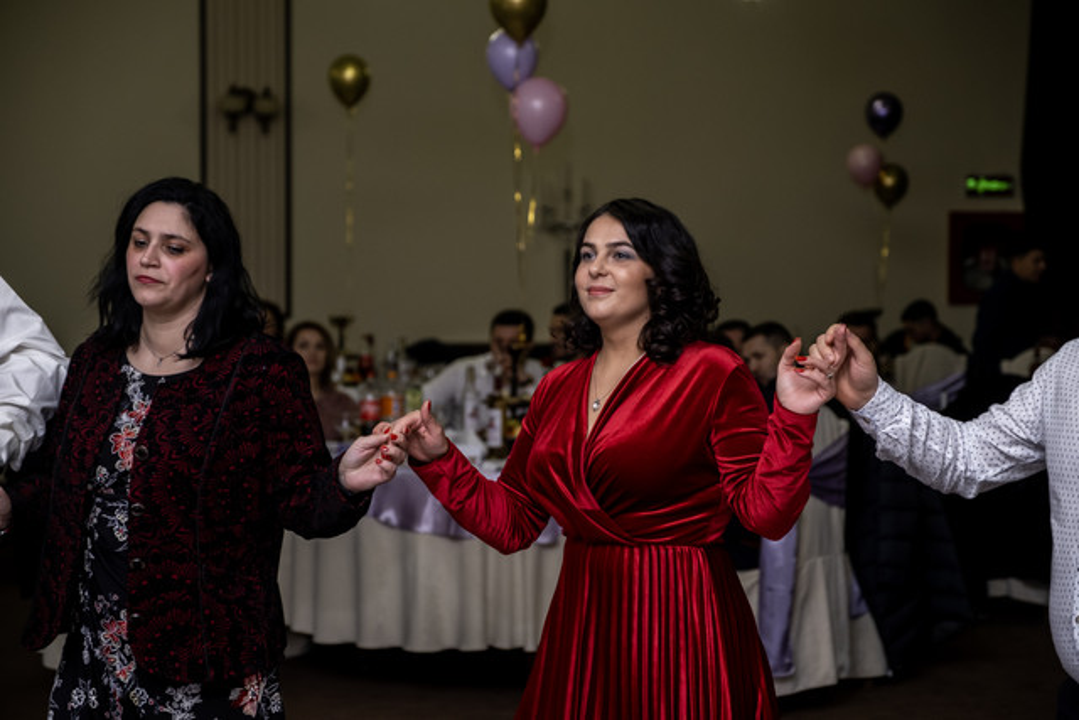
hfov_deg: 24.5
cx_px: 540
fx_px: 2488
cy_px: 360
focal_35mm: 83
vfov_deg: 16.5
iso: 1000
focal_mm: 55
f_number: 2.8
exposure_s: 1/160
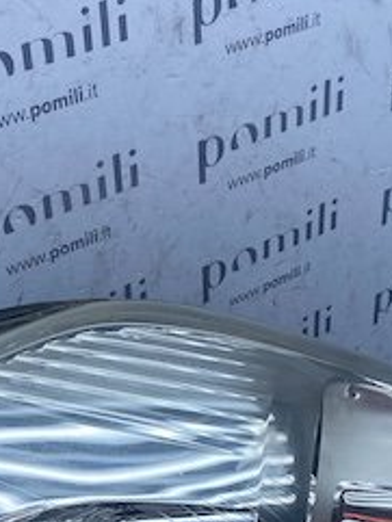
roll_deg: -5.8
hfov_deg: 21.2
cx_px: 128
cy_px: 513
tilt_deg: -34.5
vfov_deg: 26.7
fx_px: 1041
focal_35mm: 69
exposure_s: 1/1377
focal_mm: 4.25
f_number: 1.8
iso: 32
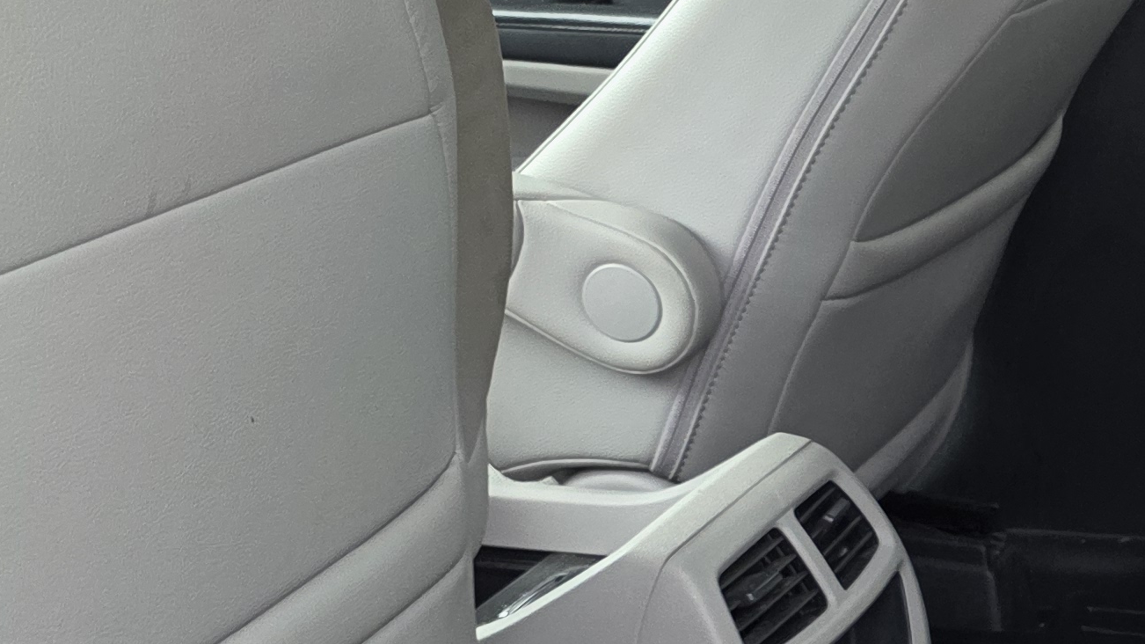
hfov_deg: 23.5
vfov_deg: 15.6
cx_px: 1578
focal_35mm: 77
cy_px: 515
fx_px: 2337
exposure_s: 1/120
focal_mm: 6.3
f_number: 1.7
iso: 250
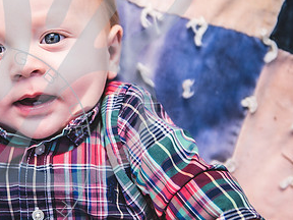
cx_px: 38
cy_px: 64
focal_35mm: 93
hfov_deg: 20.7
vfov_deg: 15.8
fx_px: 787
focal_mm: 48
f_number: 2.8
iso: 100
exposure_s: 1/200
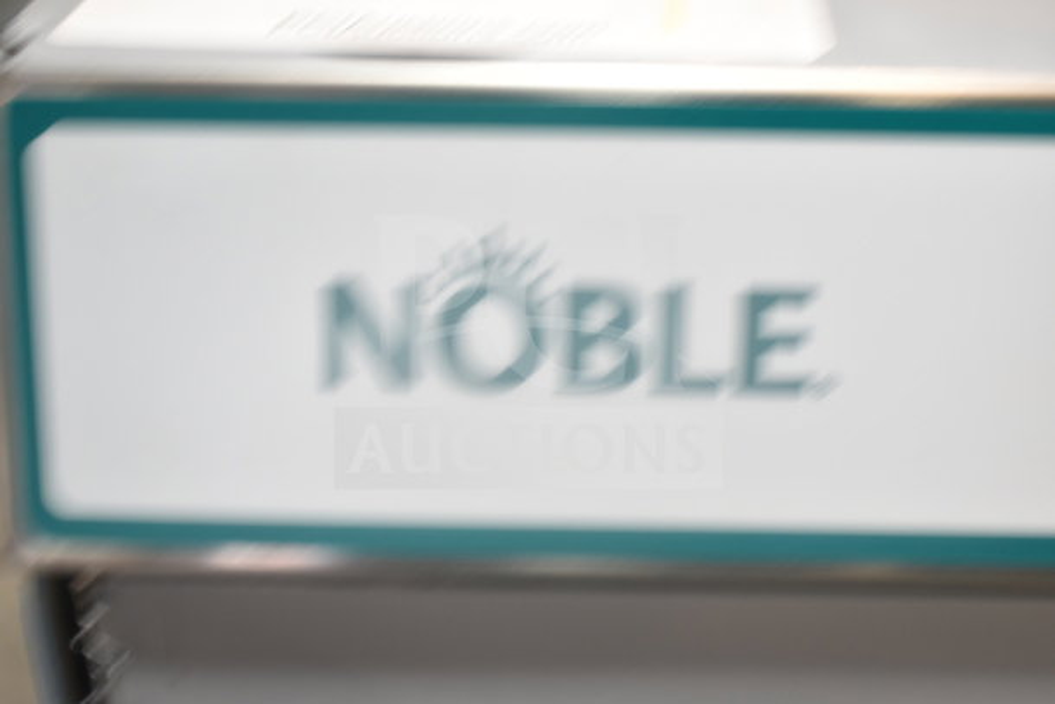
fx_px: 1539
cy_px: 352
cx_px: 528
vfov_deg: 25.8
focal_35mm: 52
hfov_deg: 37.8
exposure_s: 1/60
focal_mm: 35
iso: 560
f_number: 4.5
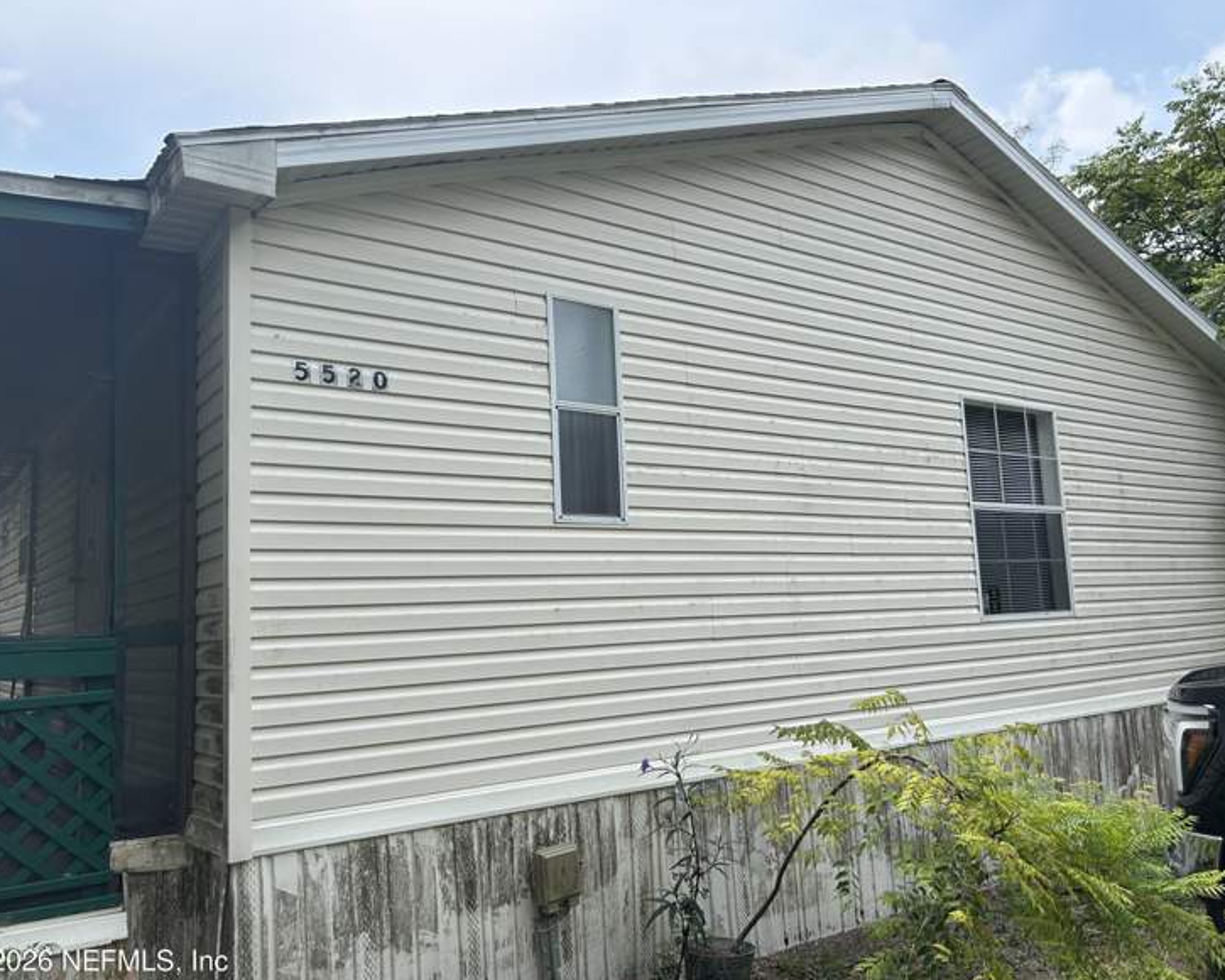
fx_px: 1015
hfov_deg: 62.2
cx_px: 642
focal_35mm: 28
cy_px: 500
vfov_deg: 51.5
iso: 50
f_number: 1.5
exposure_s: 1/2045
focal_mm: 5.7
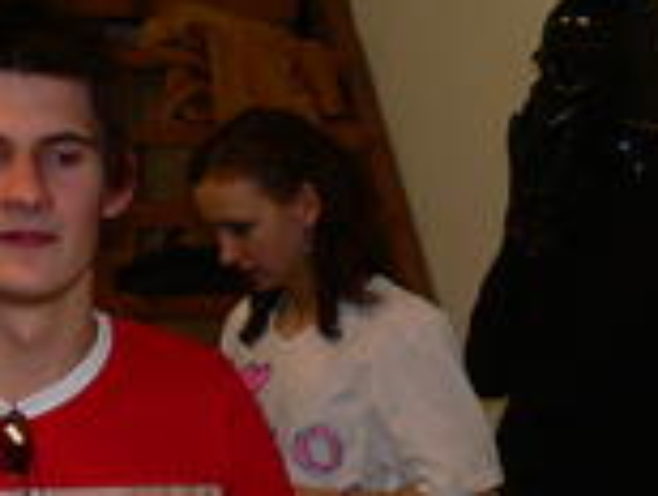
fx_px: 2037
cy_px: 329
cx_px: 115
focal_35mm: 107
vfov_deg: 13.9
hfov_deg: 18.2
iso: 100
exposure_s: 1/30
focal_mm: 7.4
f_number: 2.8
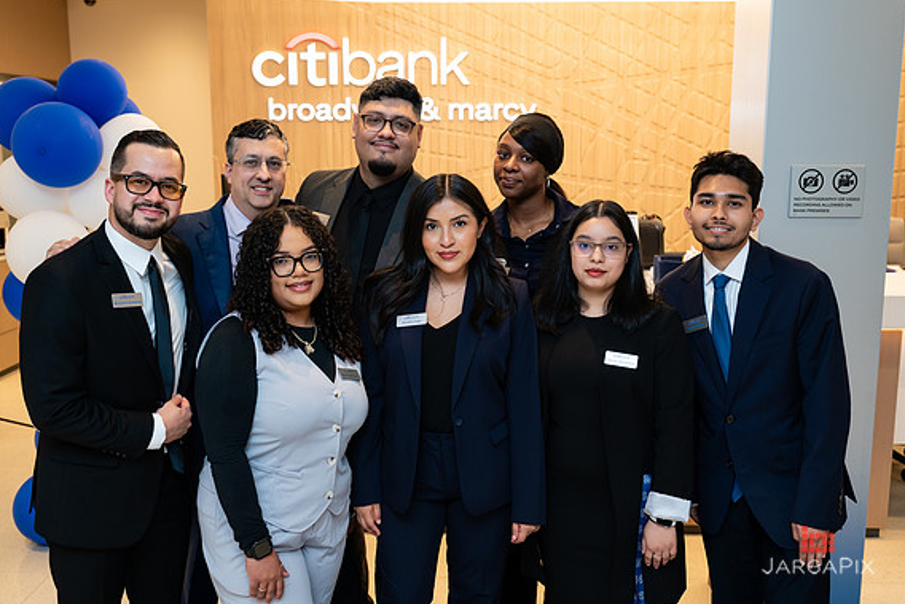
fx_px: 930
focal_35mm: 37
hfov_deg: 51.9
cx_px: 452
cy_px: 301
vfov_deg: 36.0
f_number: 4
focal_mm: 35
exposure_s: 1/160
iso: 400
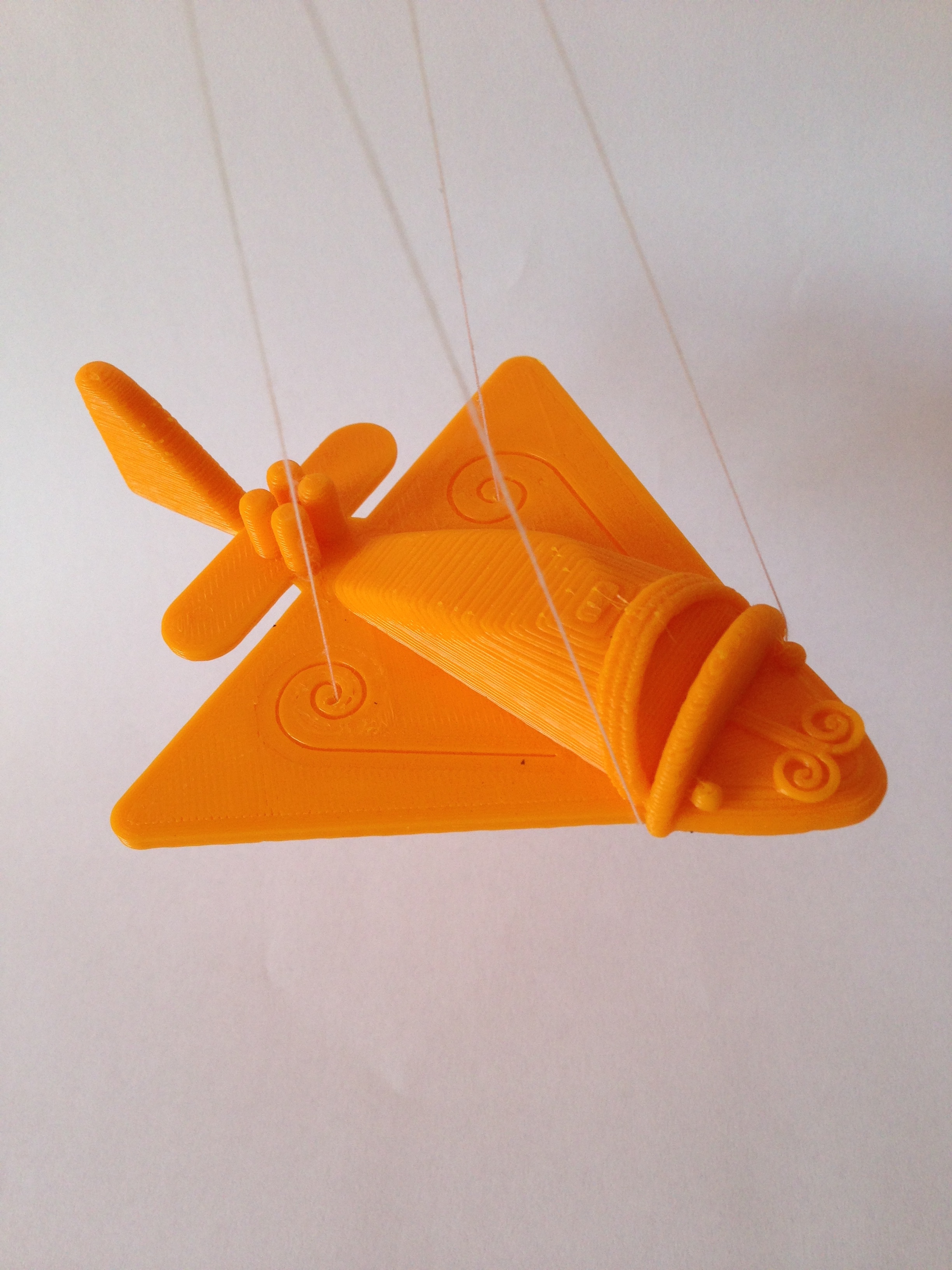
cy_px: 635
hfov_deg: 42.9
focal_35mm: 33
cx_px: 476
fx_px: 1210
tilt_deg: -52.5
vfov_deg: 55.4
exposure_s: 1/120
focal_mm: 4.12
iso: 80
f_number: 2.4
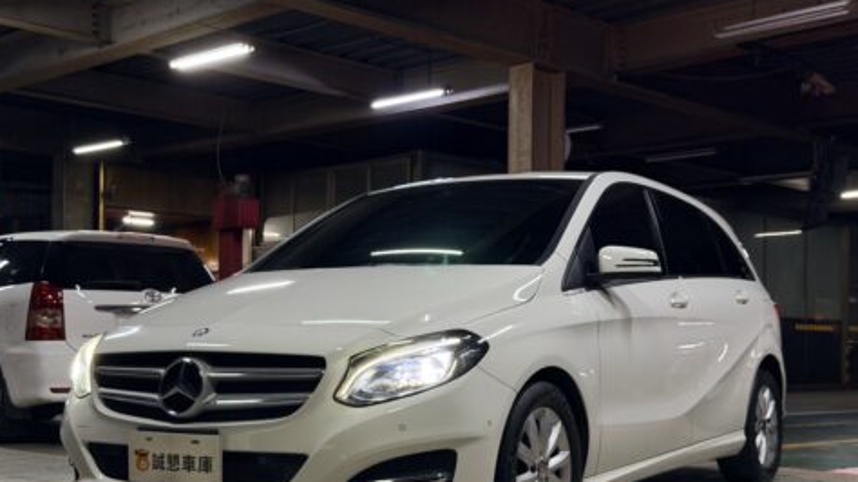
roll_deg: +0.2
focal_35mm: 53
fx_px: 1205
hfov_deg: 39.2
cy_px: 312
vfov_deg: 22.5
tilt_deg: +1.0
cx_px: 425
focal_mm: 6.76
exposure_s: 1/60
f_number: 1.78
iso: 200
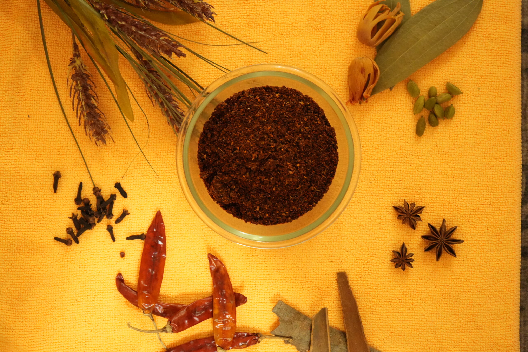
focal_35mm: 70
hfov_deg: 28.8
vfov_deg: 19.5
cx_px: 264
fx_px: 1027
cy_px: 176
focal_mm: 70
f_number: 5.6
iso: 12800
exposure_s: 1/40
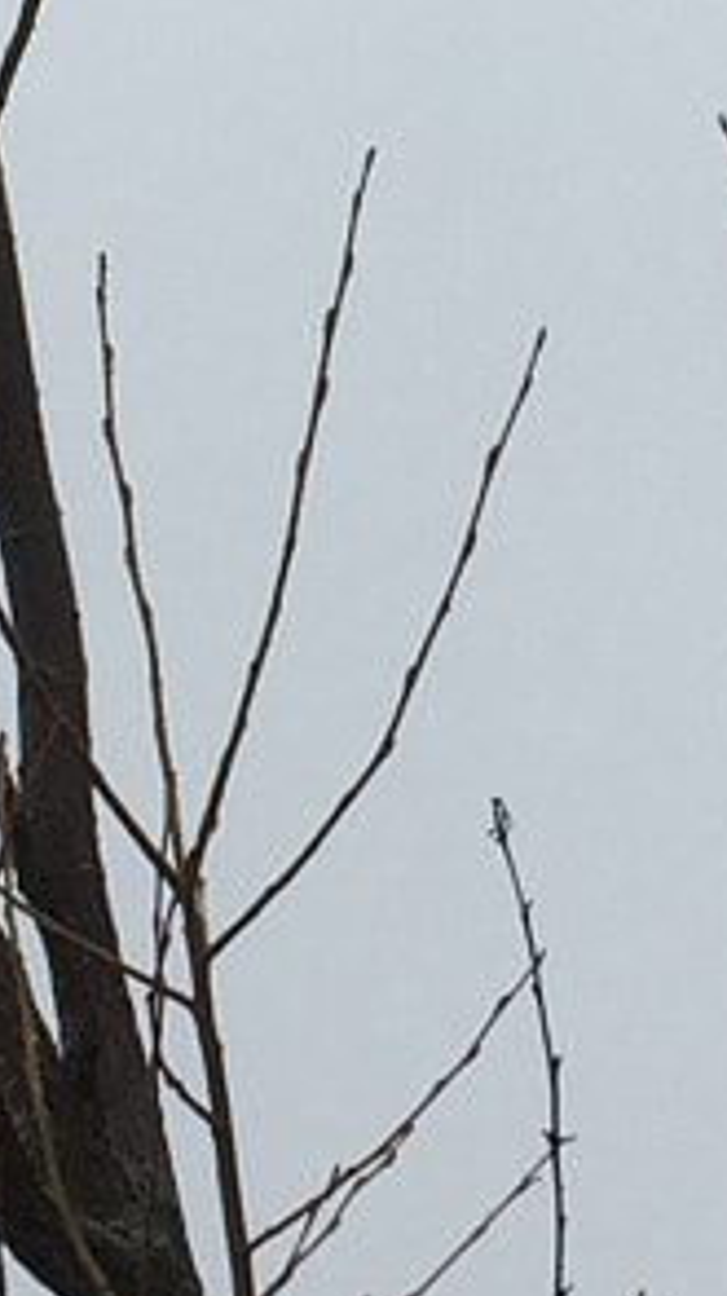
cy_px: -295
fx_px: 5905
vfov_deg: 12.2
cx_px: 899
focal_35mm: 172
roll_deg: +1.0
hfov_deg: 7.0
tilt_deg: +26.3
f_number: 2.2
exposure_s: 1/439
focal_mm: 4.15
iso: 32
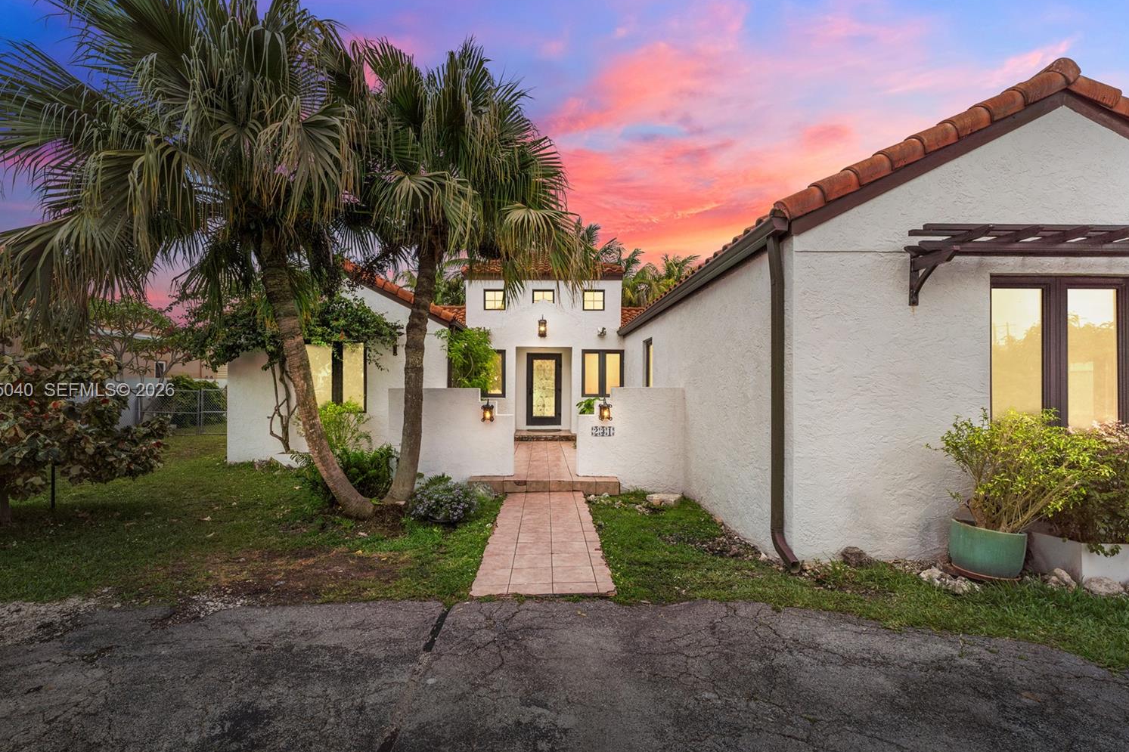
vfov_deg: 77.3
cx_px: 544
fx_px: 470
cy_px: 391
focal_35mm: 15
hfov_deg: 100.4
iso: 100
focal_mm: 14
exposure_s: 1/60
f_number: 14
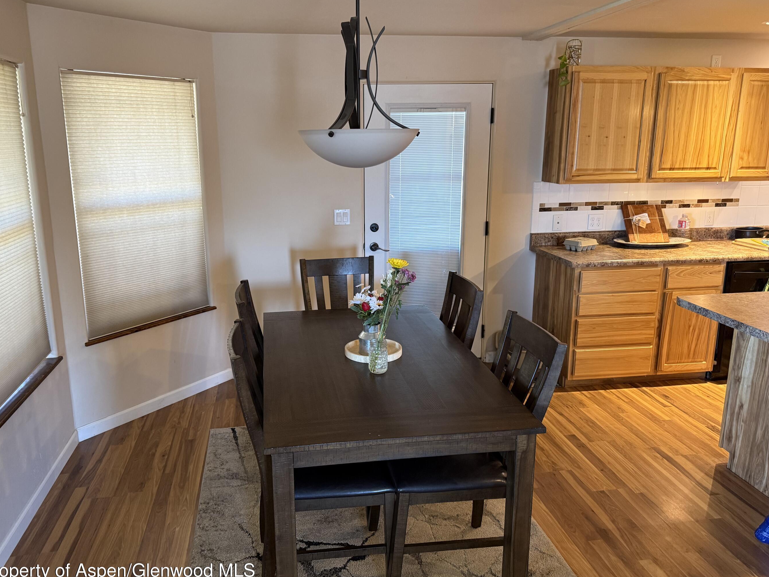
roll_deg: +0.8
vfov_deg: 51.3
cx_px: 353
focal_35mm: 27
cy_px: 276
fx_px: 600
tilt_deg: -11.6
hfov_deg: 65.2
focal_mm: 6.76
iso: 320
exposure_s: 1/60
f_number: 1.78
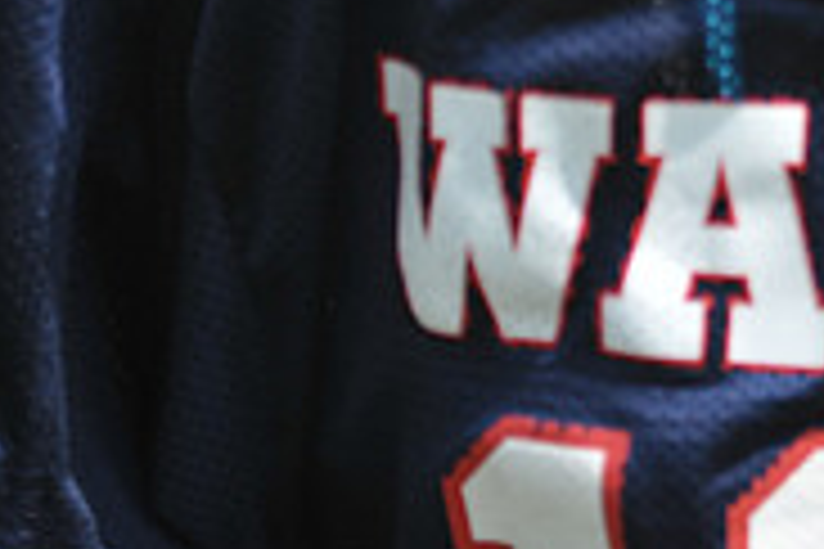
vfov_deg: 1.4
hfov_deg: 2.2
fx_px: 21811
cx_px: 815
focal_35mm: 953
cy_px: -284
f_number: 4
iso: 640
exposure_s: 1/3200
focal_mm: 300
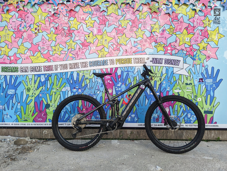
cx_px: 114
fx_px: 158
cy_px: 86
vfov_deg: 56.9
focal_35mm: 24
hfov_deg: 71.5
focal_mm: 6.81
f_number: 1.85
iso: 49
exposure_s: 1/503
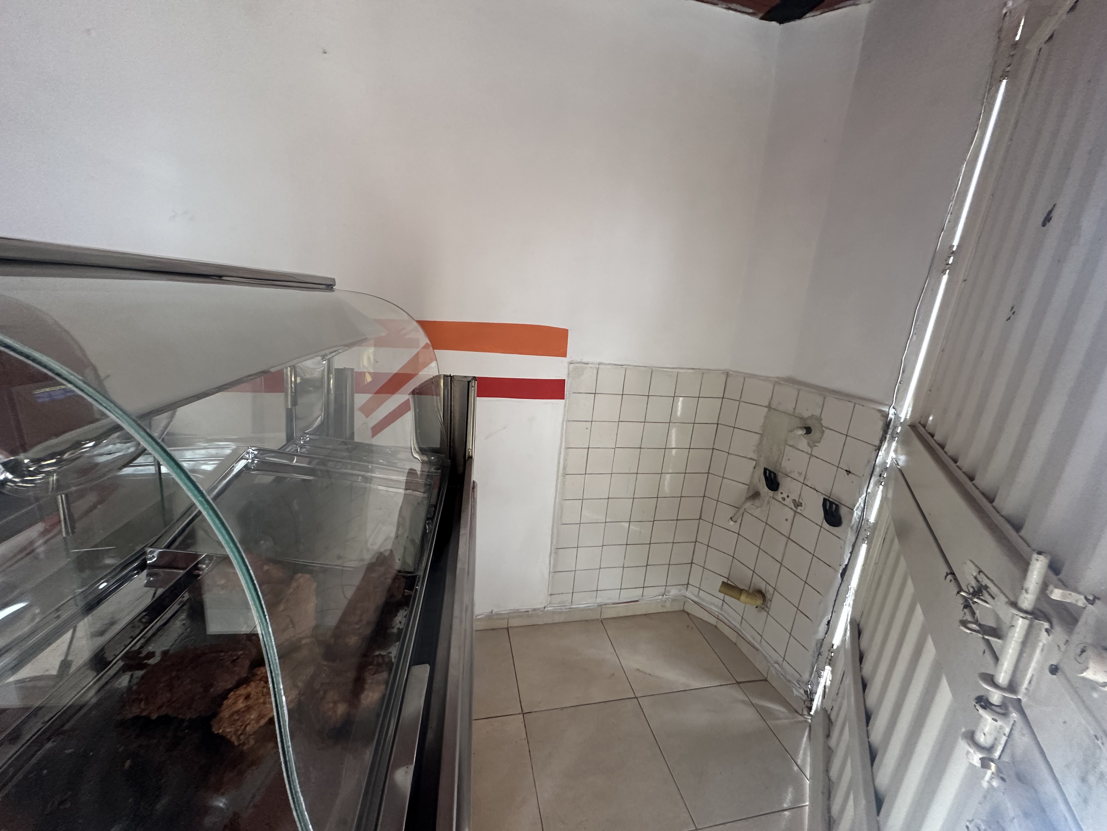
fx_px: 448
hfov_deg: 102.1
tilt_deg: -12.7
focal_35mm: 14
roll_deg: -4.6
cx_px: 554
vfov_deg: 85.7
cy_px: 416
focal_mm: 2.22
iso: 320
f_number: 2.2
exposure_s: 1/62
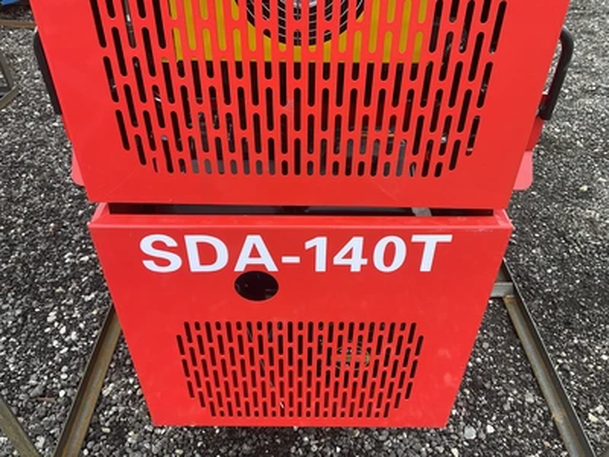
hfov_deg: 61.7
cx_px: 304
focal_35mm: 29
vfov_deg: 48.2
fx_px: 510
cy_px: 228
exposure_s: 1/122
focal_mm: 3
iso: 32
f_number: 1.8
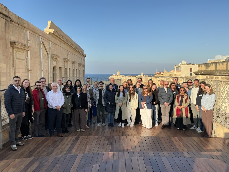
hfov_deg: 63.4
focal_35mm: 28
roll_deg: -0.5
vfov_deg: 49.7
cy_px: 86
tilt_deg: -3.5
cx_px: 114
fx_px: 185
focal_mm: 3
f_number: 1.8
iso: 25
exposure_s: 1/1035
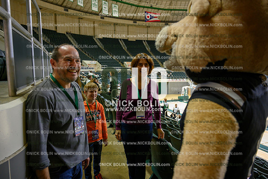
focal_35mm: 25
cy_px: 90
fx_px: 186
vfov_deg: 51.3
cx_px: 134
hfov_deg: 71.5
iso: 2000
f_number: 4
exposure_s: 1/50
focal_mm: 25
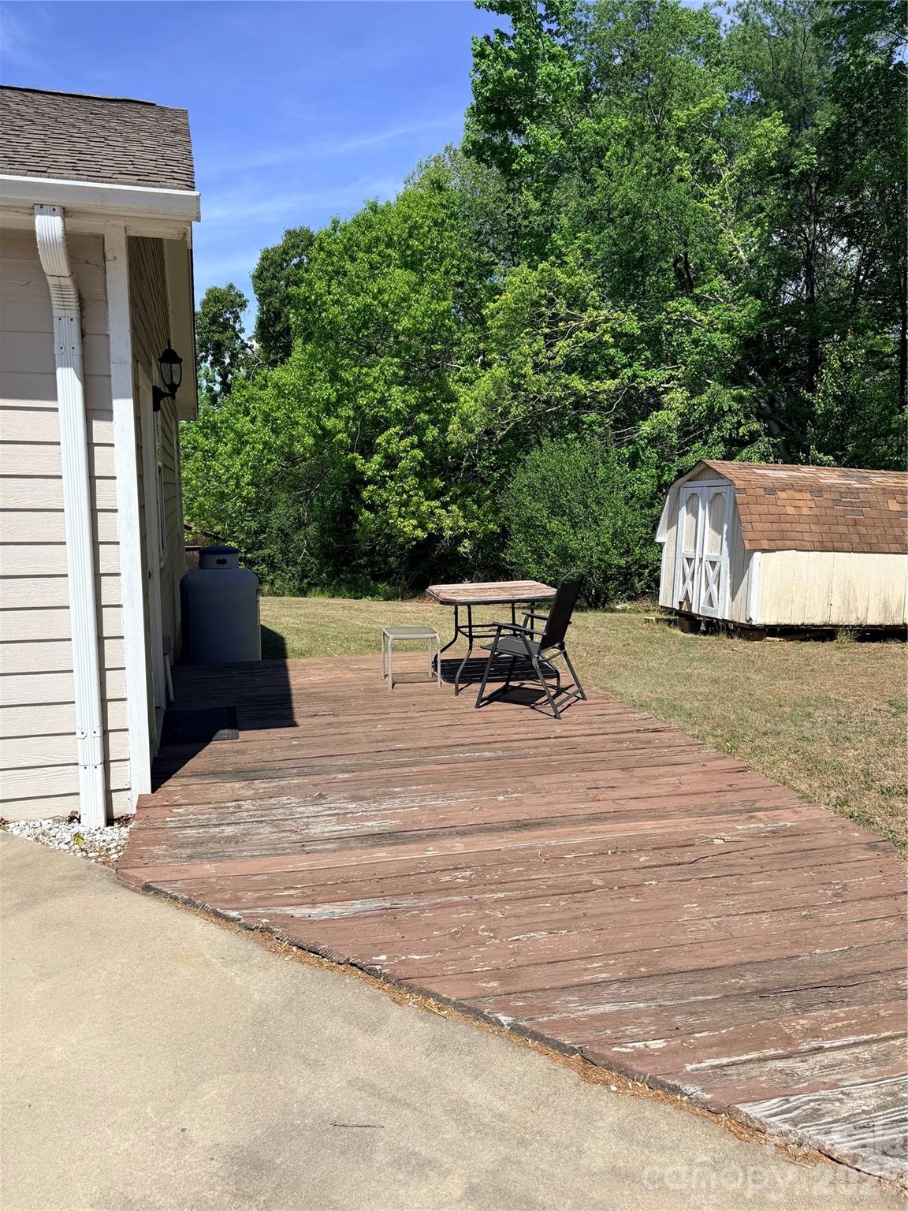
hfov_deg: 56.8
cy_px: 606
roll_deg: -0.2
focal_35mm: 24
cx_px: 454
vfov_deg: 71.6
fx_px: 839
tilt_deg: -7.3
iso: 80
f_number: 1.78
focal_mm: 6.76
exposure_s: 1/4975
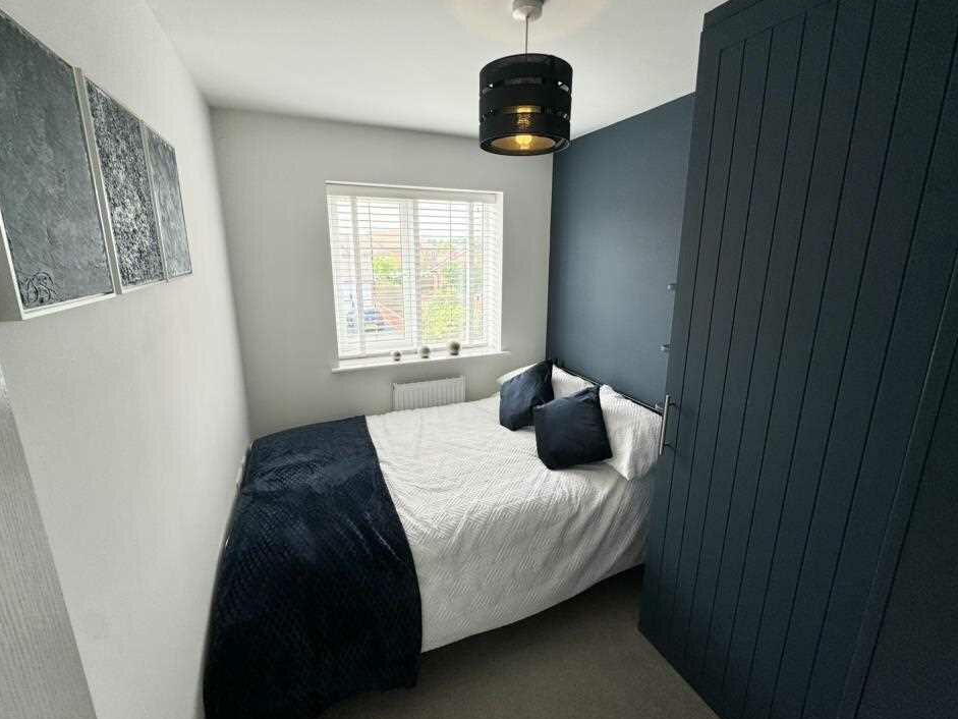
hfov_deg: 98.2
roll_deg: -0.1
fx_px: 415
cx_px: 478
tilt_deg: -11.9
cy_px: 344
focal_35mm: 15
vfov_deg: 81.7
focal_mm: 2.22
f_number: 2.2
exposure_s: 1/99
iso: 50
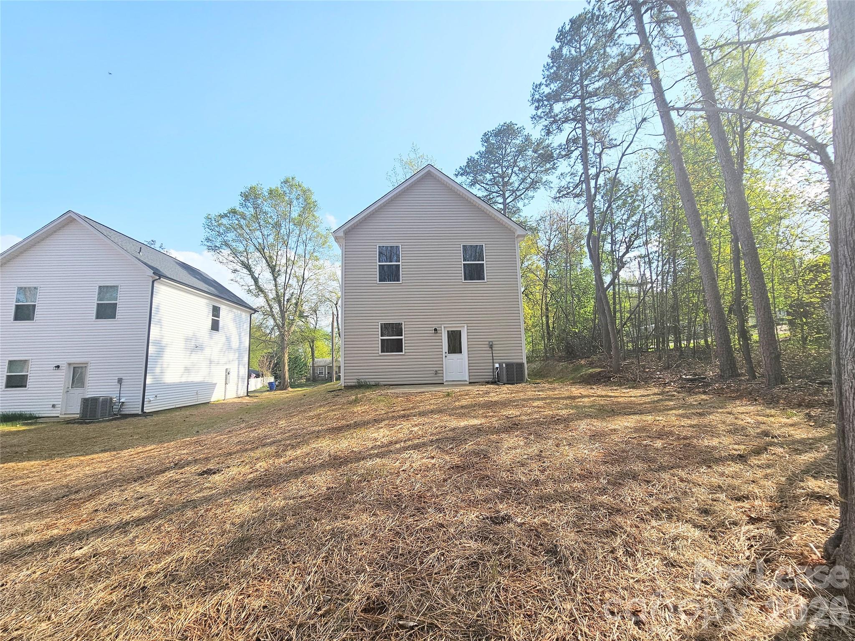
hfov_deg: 106.2
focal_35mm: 13
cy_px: 320
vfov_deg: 89.9
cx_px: 428
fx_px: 321
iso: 50
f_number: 2.2
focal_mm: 2.2
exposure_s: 1/1672
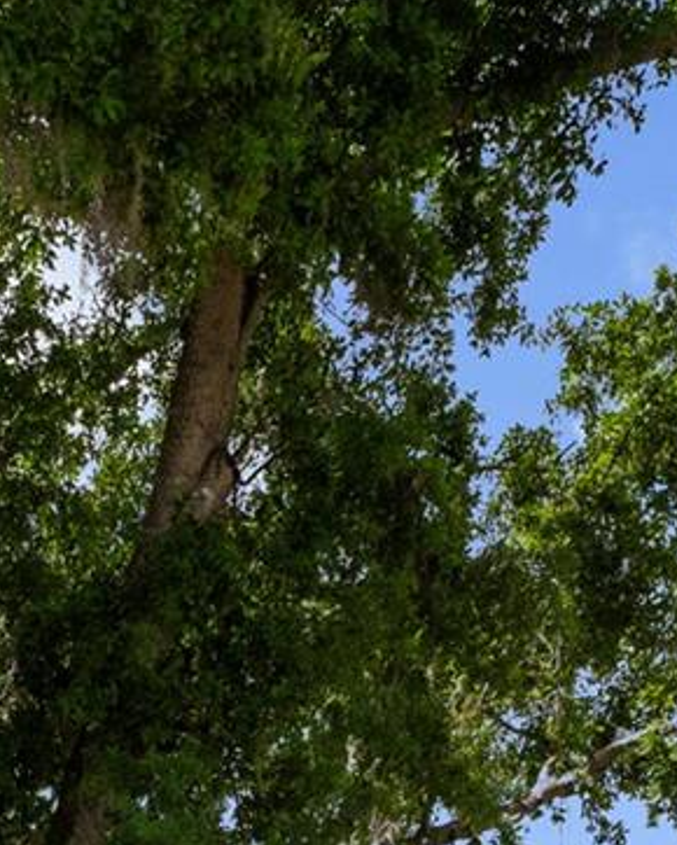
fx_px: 1451
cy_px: 1158
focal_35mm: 58
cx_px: -154
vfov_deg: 26.4
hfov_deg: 23.7
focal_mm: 14
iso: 100
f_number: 8
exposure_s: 1/160
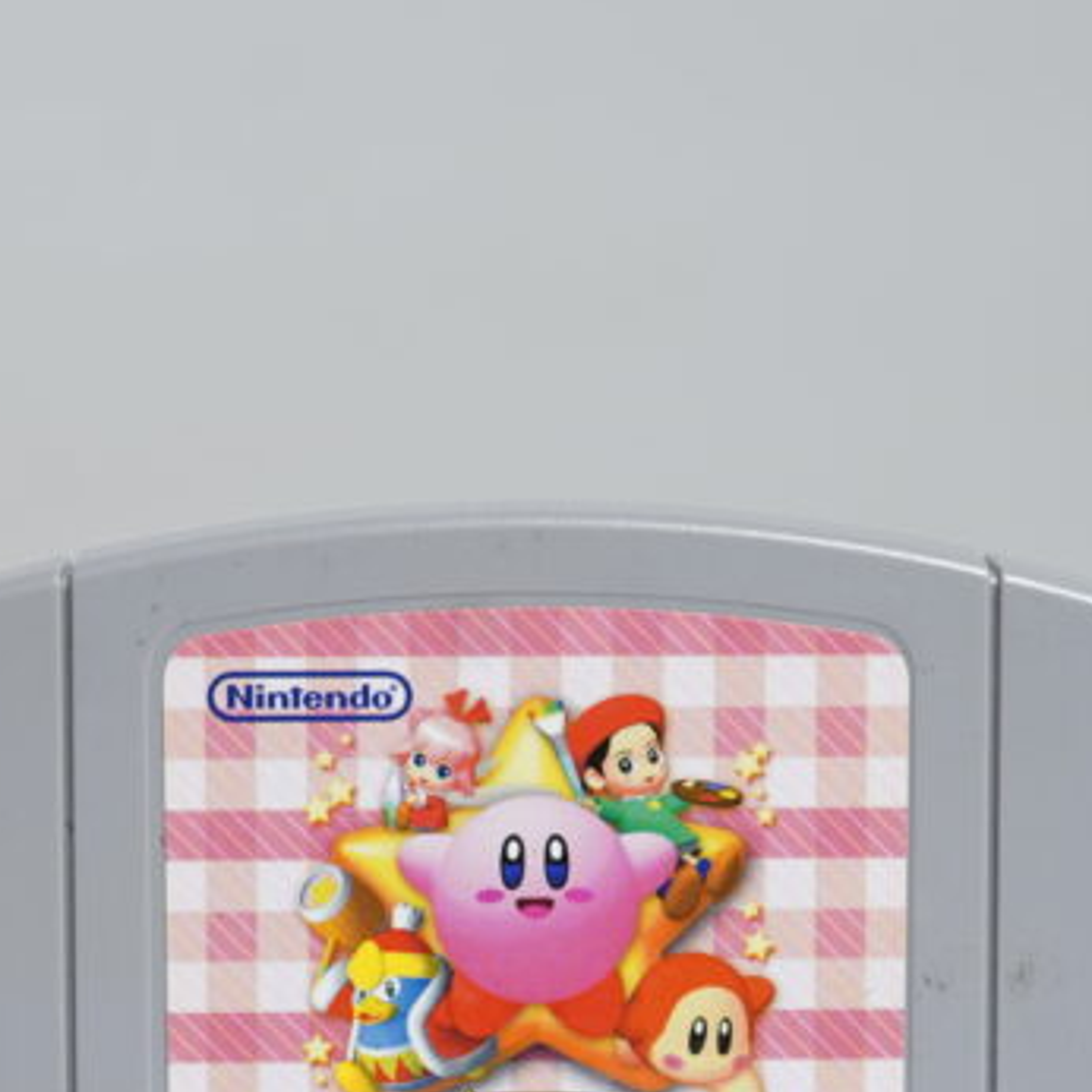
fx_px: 4319
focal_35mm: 121
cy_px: 877
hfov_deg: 14.4
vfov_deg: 14.3
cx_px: 530
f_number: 5
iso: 64
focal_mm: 41
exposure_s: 1/8
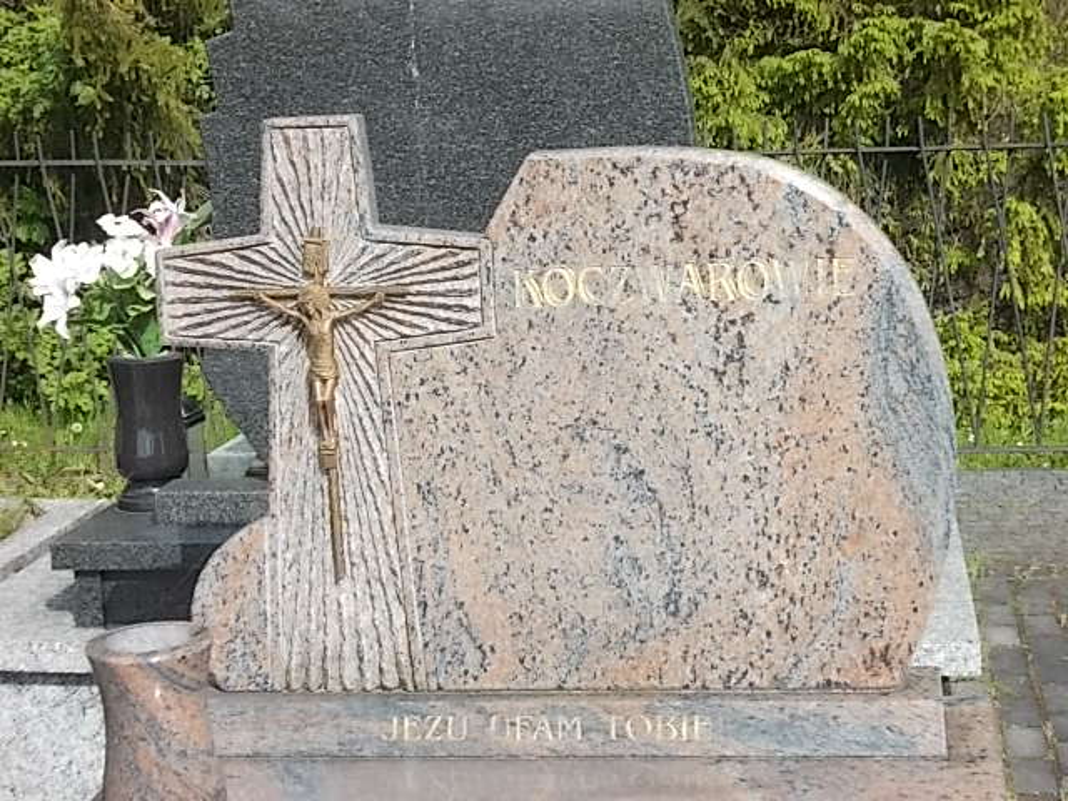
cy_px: 400
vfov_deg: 20.7
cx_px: 534
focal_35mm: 71
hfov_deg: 27.4
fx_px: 2191
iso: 80
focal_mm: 10
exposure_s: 1/320
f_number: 4.3
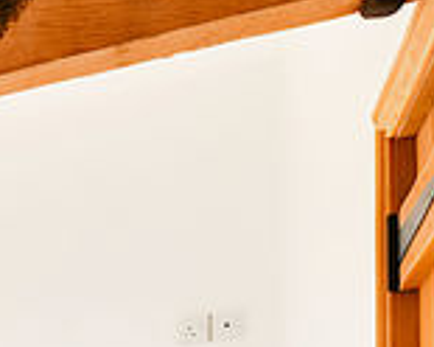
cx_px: -655
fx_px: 1117
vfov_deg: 14.6
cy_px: 693
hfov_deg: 13.9
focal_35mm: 87
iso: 250
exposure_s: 1/100
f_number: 6.3
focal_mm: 14
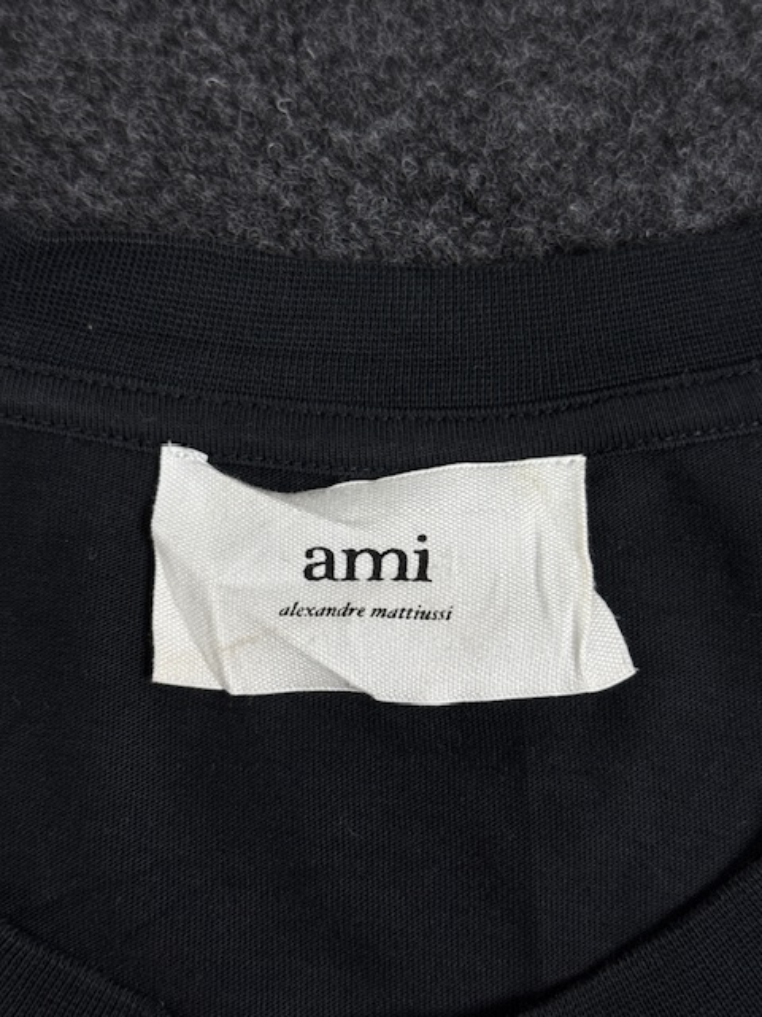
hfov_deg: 30.3
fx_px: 1409
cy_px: 508
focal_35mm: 48
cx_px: 381
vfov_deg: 39.7
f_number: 1.78
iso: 50
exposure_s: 1/100
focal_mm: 6.76
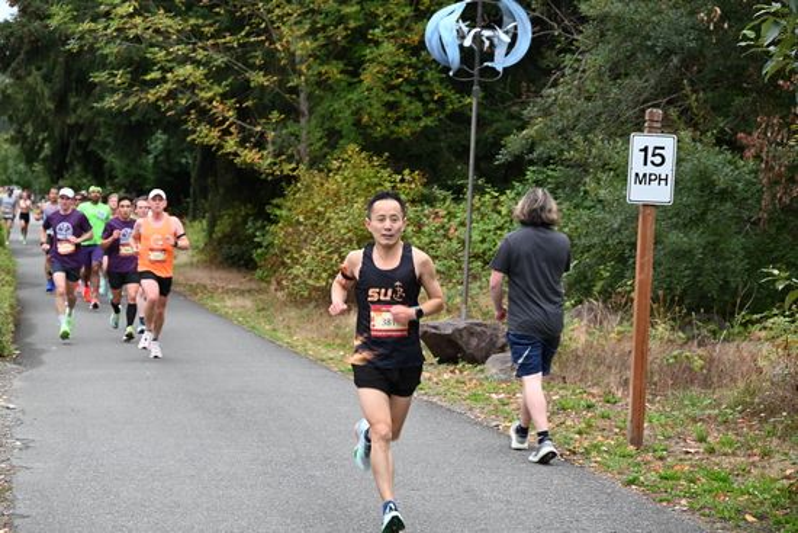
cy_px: 266
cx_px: 399
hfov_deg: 23.1
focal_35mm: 88
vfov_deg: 15.5
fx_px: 1951
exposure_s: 1/125
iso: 640
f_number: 6.3
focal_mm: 88
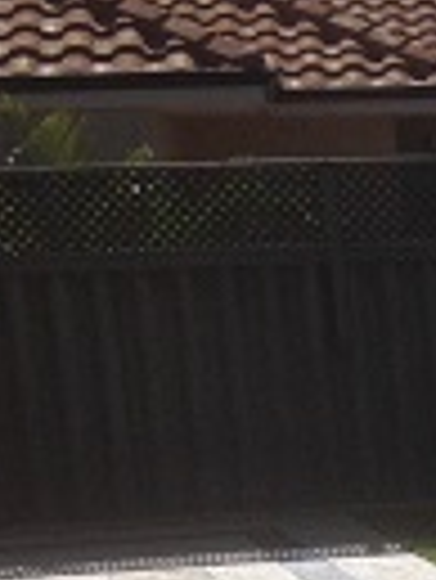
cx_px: 1056
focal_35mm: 173
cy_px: 841
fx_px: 2901
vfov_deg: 11.0
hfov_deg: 7.9
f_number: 2.4
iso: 64
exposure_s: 1/3953
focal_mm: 4.28
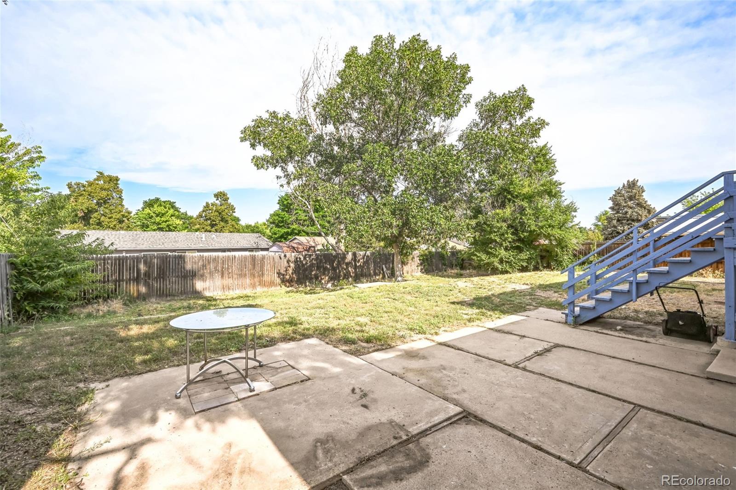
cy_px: 245
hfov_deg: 98.6
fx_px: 317
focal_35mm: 16
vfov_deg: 75.5
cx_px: 368
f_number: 11
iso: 400
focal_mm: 15.5
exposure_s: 1/250
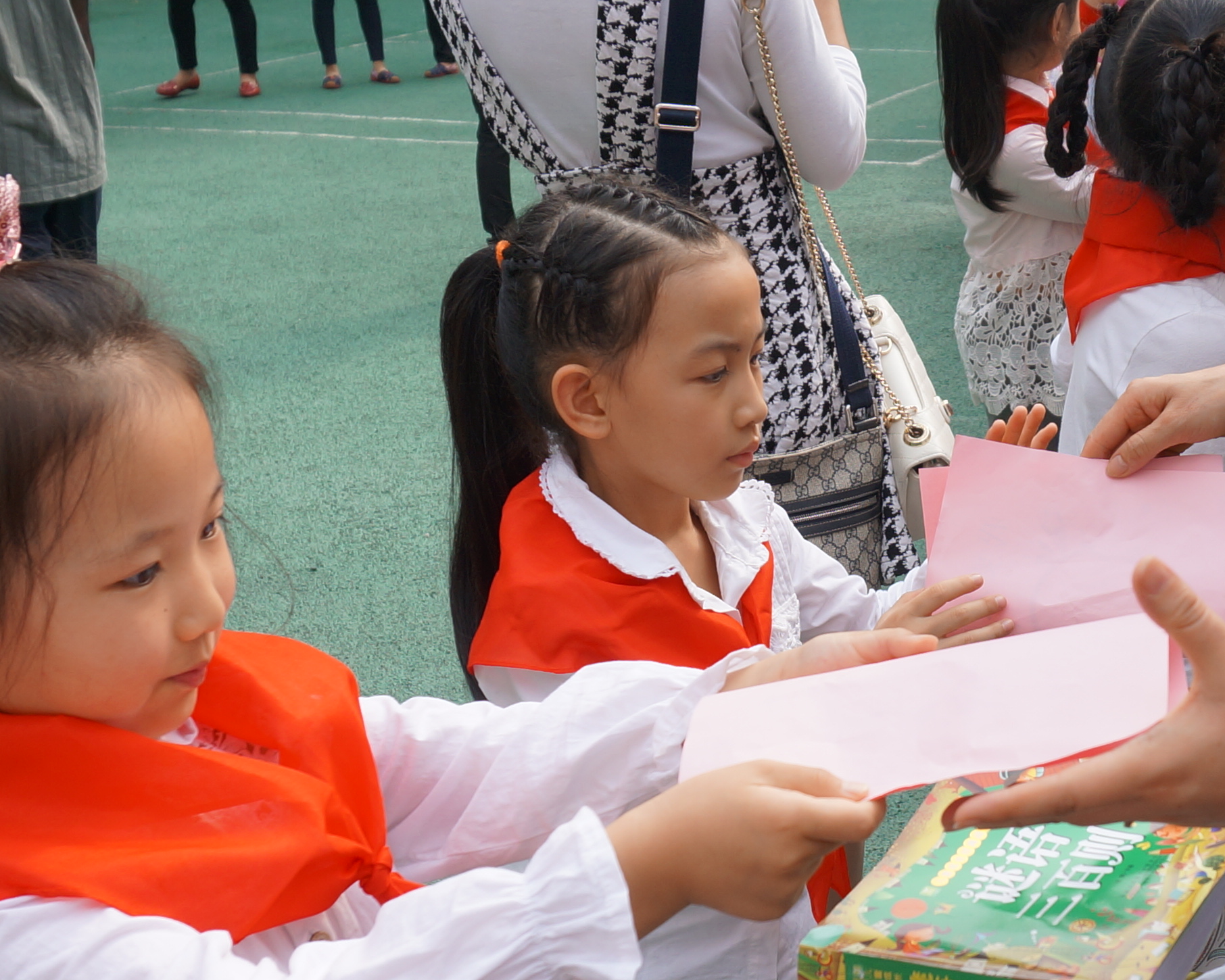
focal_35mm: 61
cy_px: 750
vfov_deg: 24.7
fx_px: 2212
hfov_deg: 30.5
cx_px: 909
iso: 100
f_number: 4.5
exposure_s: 1/320
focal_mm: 16
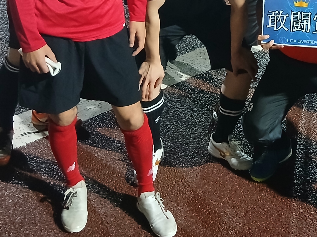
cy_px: -49
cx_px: 246
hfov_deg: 29.2
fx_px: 595
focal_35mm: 65
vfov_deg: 21.0
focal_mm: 3.86
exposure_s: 1/20
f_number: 1.8
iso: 640
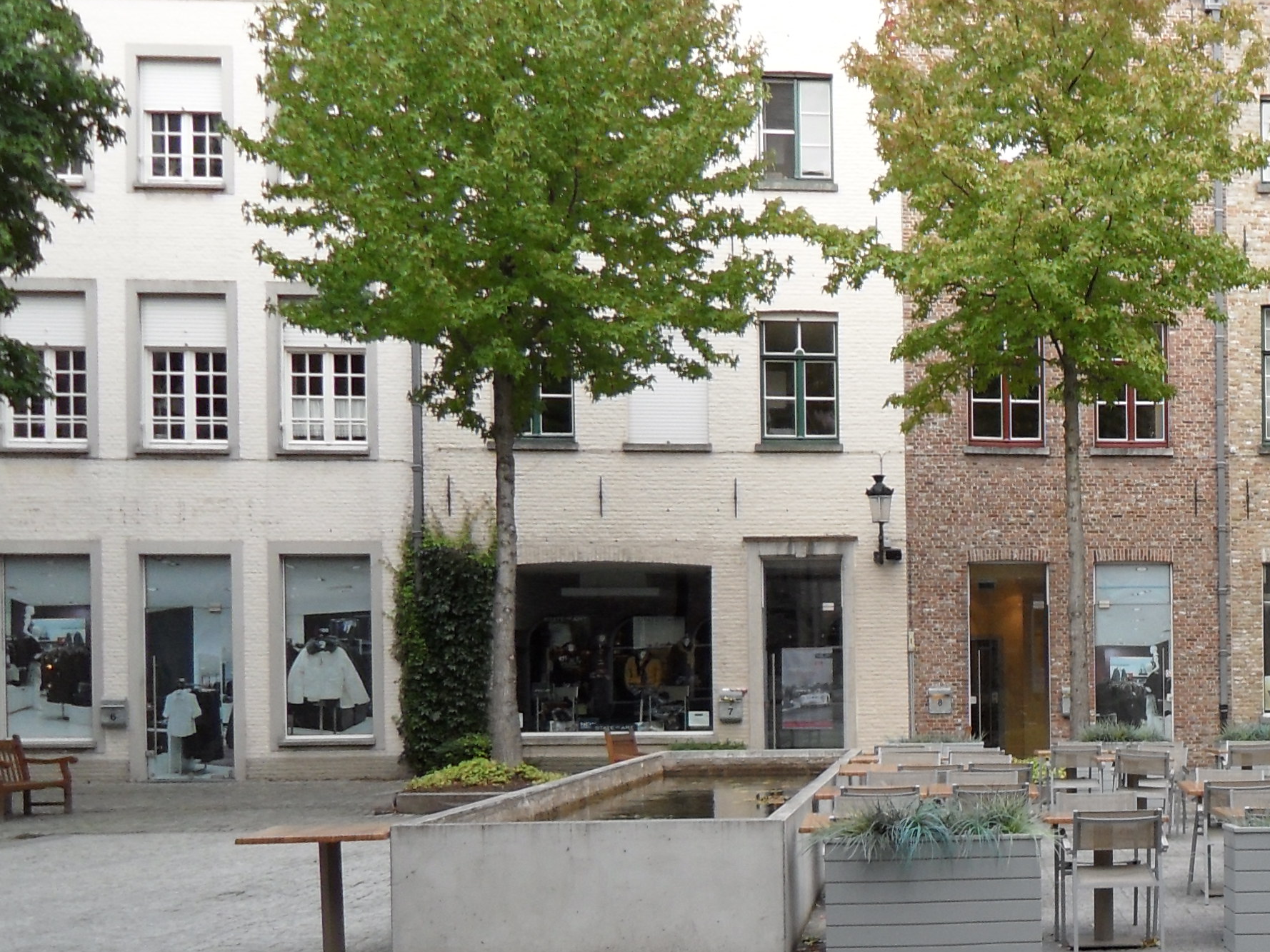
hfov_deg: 32.7
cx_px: 1269
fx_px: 1981
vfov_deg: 26.7
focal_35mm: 54
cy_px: 701
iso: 80
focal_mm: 4.3
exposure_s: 1/90
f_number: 2.8
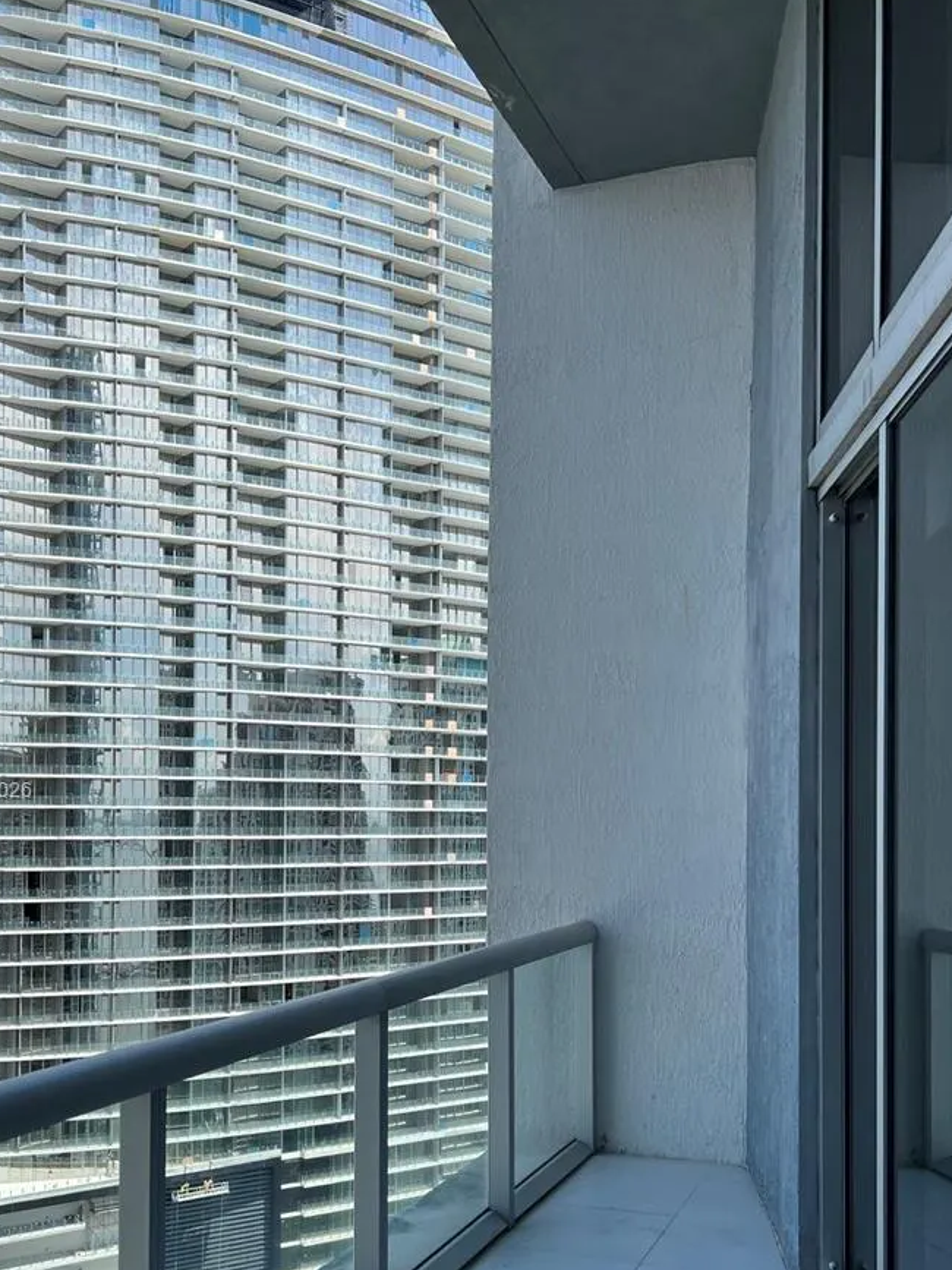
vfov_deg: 50.8
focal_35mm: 36
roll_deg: -0.7
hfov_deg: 39.6
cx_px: 420
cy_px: 792
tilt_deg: +1.2
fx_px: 1320
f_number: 1.5
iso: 50
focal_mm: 5.7
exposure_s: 1/2762
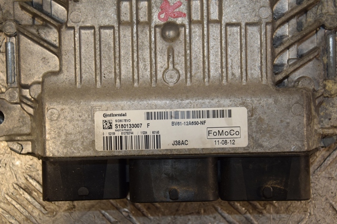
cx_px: 168
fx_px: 814
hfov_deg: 23.4
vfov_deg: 15.7
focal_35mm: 87
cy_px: 112
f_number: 5.6
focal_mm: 58
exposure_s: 1/200
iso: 800
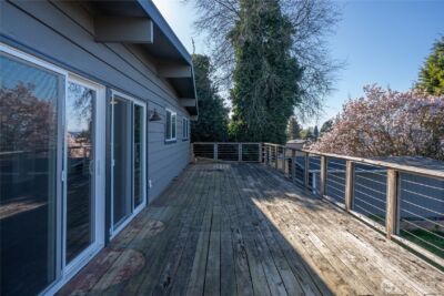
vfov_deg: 62.0
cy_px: 148
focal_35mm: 20
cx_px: 222
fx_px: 247
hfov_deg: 84.0
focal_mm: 20
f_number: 7.1
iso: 80
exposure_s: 1/80
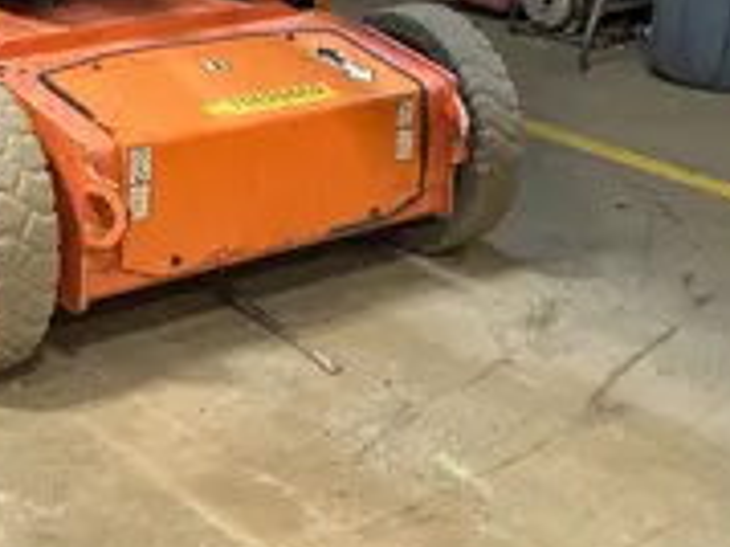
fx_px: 1686
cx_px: 277
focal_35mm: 80
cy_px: -186
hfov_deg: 24.4
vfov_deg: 17.2
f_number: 1.5
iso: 100
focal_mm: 5.7
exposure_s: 1/60
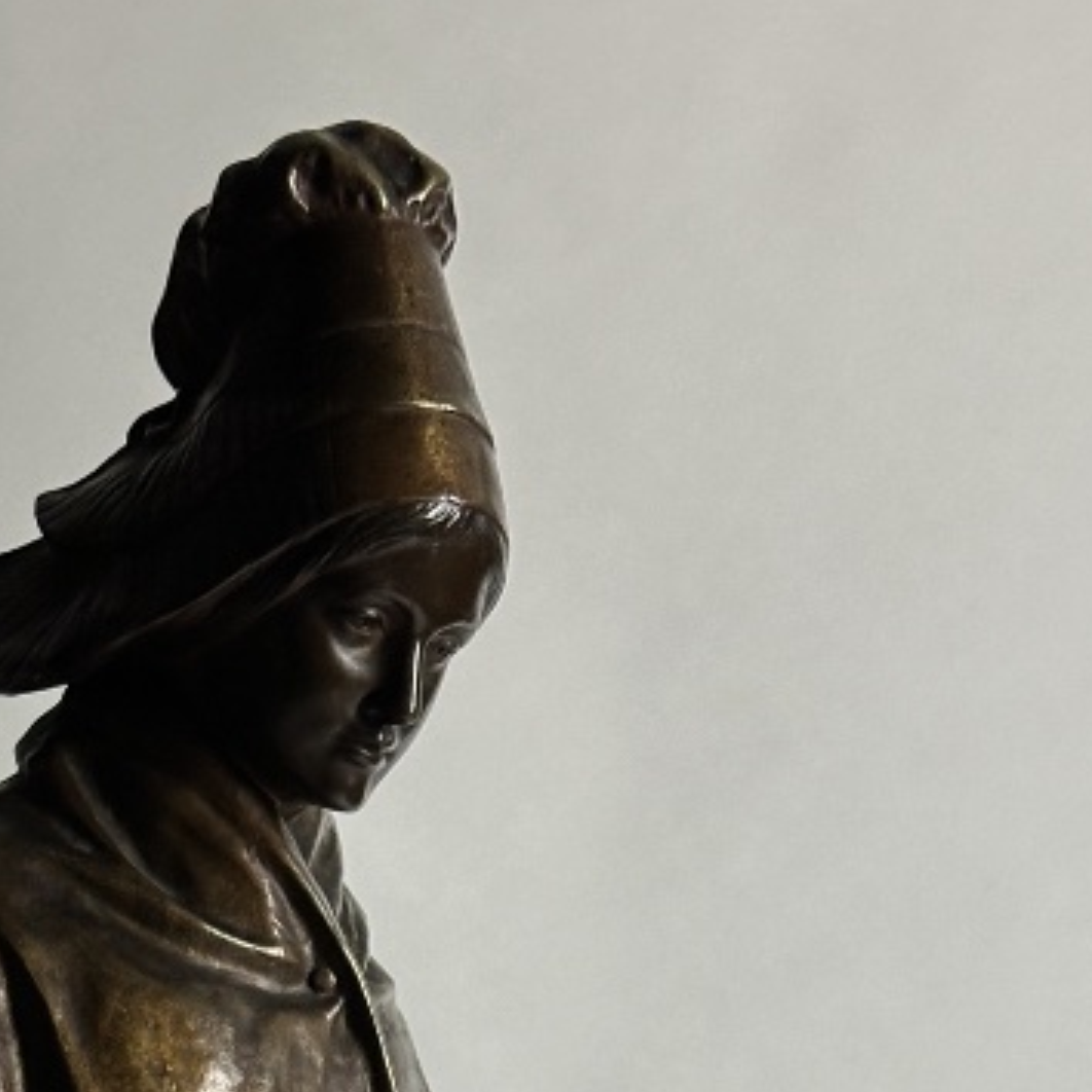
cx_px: 401
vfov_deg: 11.4
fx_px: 5139
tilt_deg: +1.9
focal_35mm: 144
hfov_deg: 12.1
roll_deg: -2.2
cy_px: 1832
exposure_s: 1/50
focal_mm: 6.86
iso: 100
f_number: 1.78
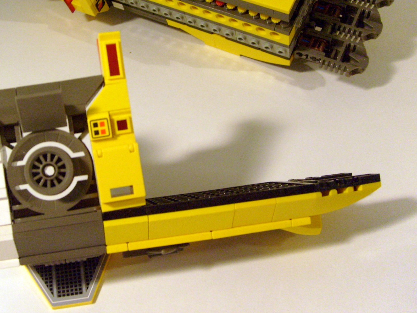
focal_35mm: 45
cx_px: 149
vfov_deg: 32.0
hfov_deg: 41.7
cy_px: 116
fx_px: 542
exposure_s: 1/45
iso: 160
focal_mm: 5.8
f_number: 2.8
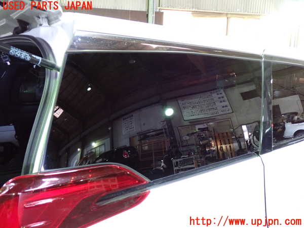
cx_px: 152
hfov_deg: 60.0
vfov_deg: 46.8
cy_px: 114
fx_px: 263
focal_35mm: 30
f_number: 2.3
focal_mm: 5.4
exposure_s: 1/25
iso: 800
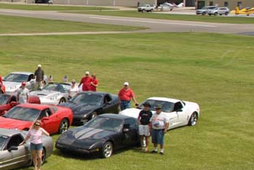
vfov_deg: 16.1
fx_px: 601
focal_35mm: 85
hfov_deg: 20.1
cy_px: 80
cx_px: -142
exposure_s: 1/250
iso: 100
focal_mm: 18
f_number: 8
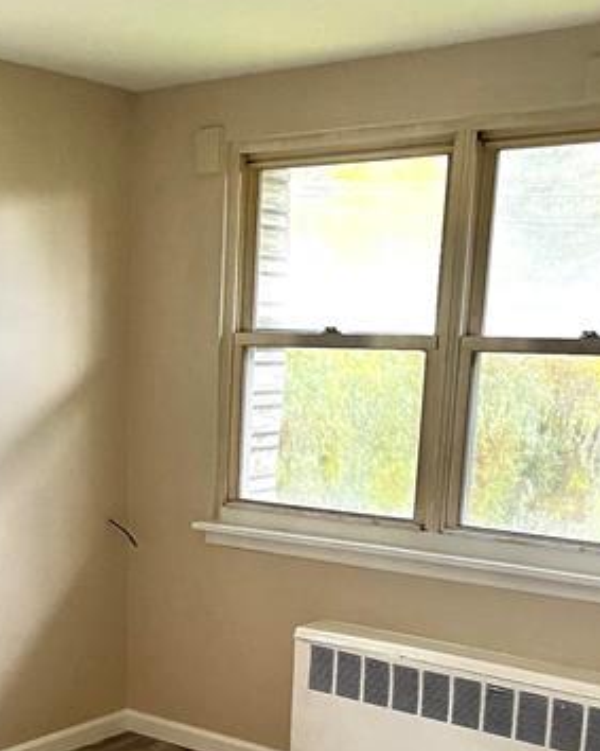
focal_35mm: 55
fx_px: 1221
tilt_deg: -14.9
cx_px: 155
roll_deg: -0.3
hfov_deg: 27.3
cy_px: 622
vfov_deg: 33.0
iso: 250
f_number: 1.6
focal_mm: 5.1
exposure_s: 1/60
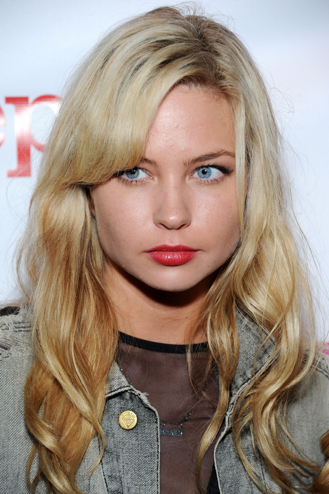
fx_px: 2196
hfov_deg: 8.6
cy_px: 247
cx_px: 164
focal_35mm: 160
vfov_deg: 12.8
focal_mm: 160
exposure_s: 1/160
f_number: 7.1
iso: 800
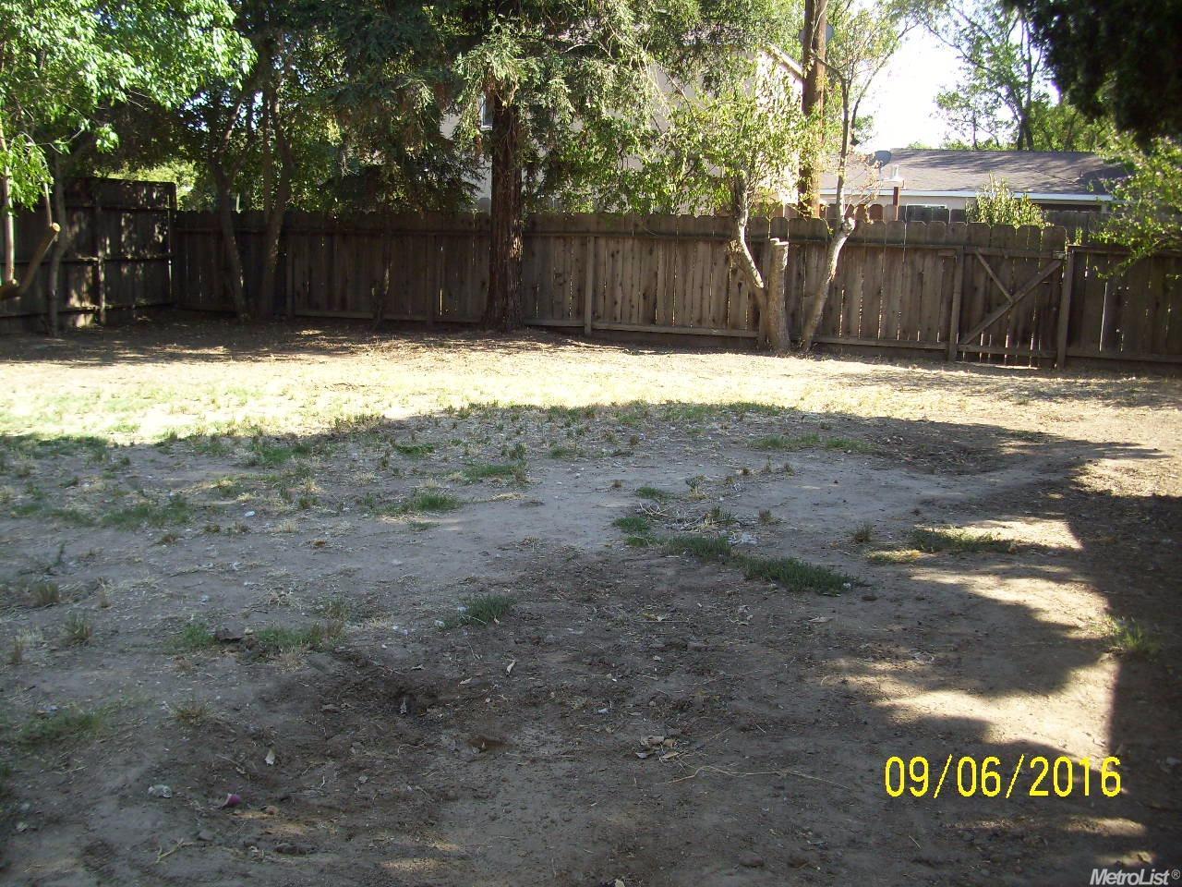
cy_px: 444
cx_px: 591
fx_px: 1161
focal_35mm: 34
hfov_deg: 54.0
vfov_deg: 41.8
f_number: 2.9
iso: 80
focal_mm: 5.7
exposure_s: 1/200
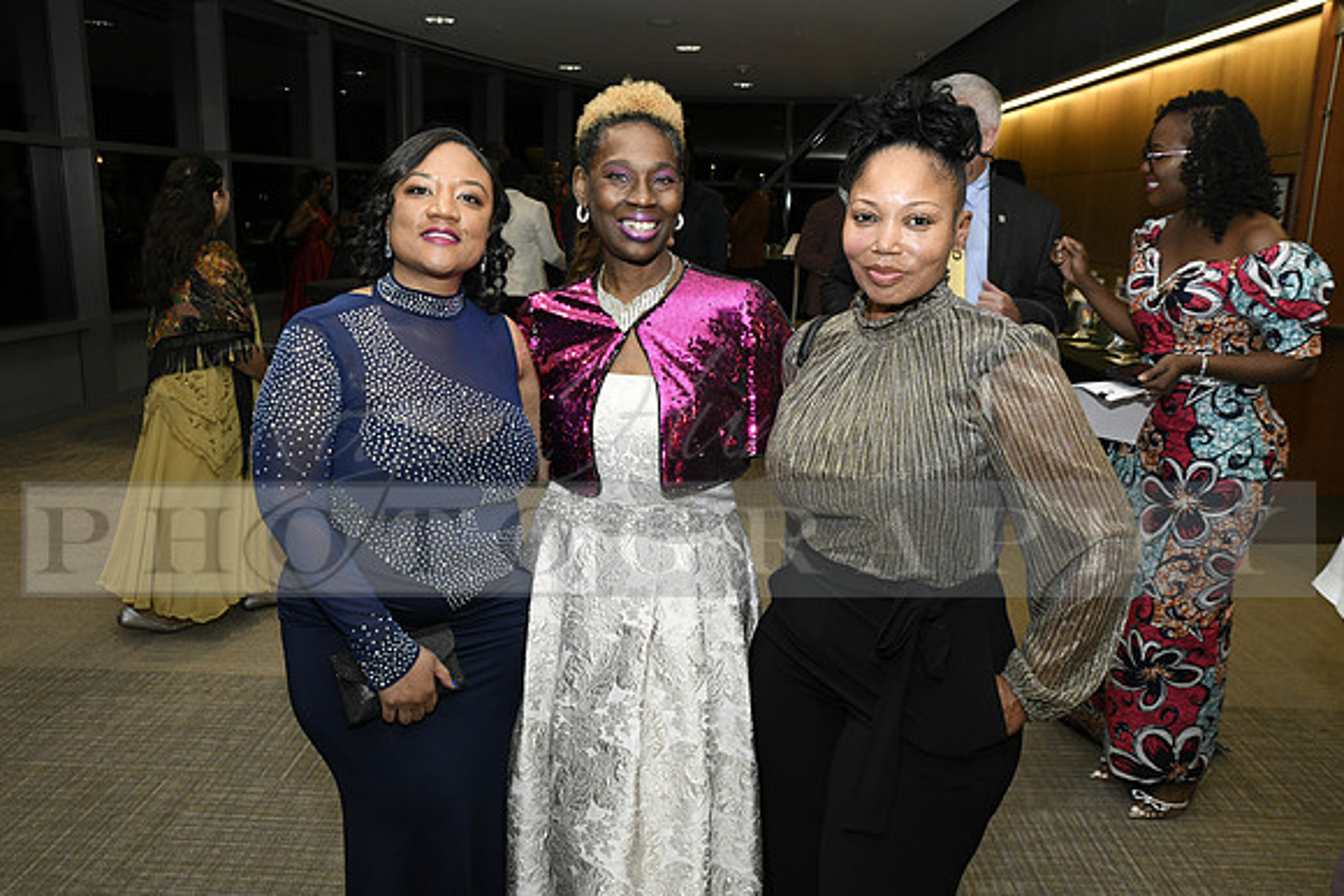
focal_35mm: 29
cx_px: 672
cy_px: 448
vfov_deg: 45.0
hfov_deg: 63.6
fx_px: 1083
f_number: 8
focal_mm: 29
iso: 1600
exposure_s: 1/60
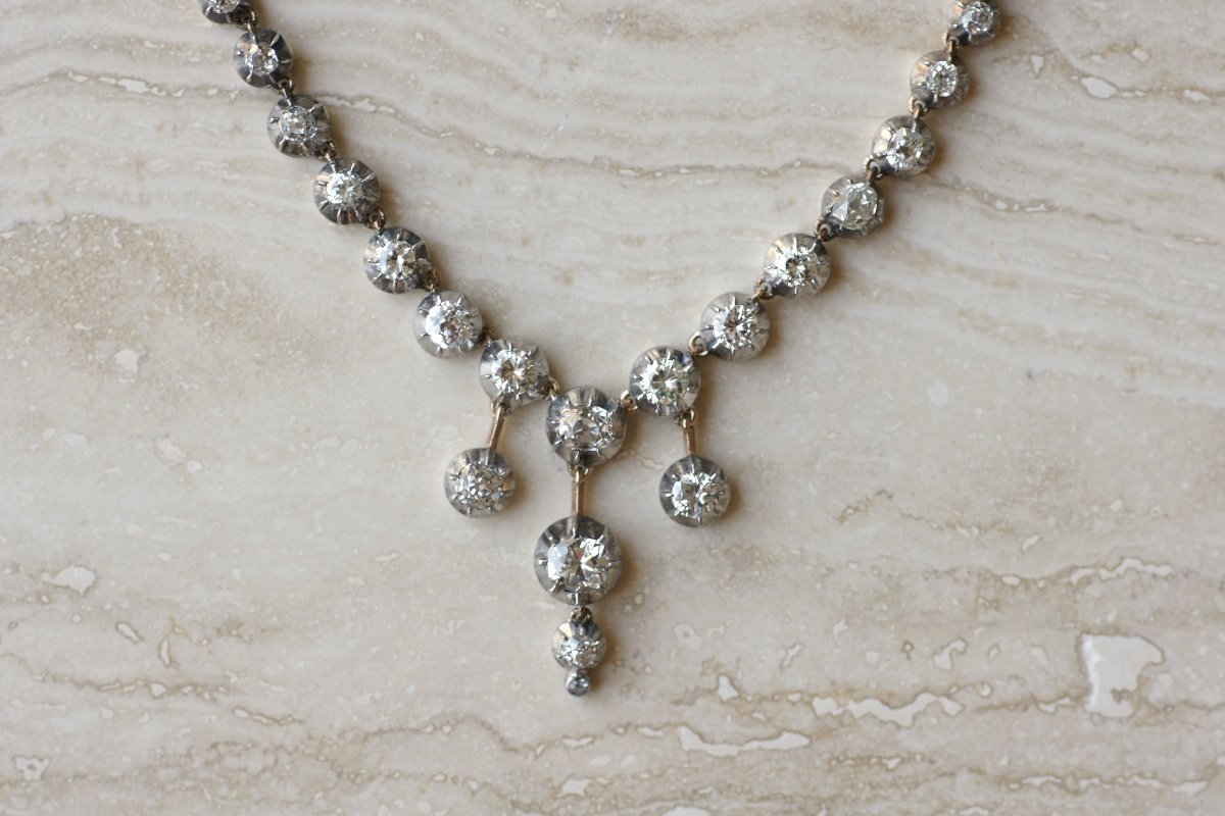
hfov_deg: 19.5
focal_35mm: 105
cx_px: 612
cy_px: 408
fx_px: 3573
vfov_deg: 13.0
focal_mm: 70
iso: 200
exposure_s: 1/125
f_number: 3.5
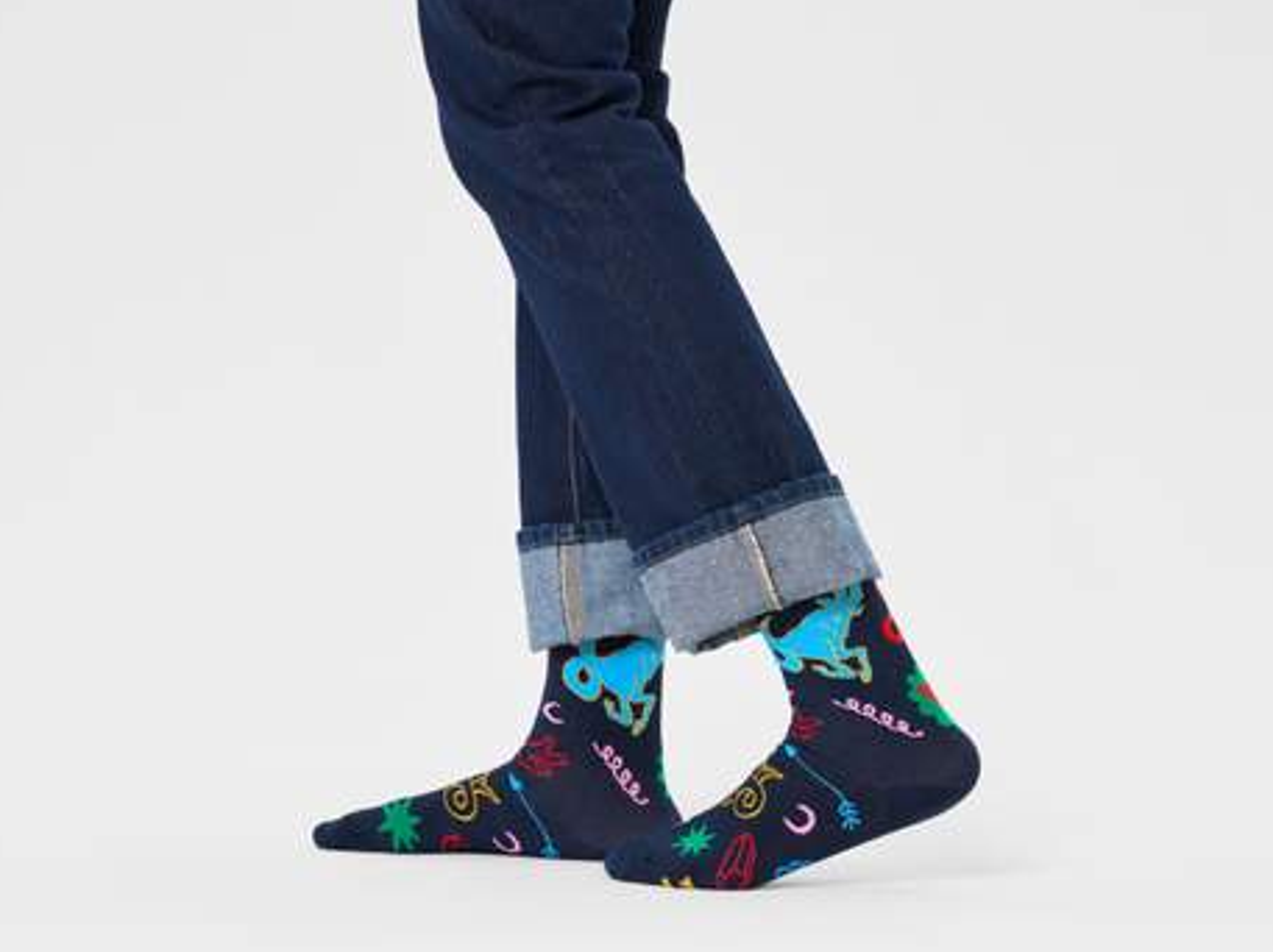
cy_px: 472
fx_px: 4226
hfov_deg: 17.1
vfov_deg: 12.9
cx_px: 705
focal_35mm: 115
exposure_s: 1/125
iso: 100
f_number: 11
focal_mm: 105
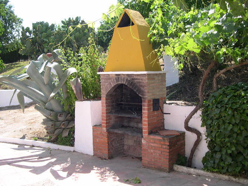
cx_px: 124
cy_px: 93
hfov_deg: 49.0
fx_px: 272
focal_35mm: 38
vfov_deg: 37.7
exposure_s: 1/507
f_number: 2.8
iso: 100
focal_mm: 8
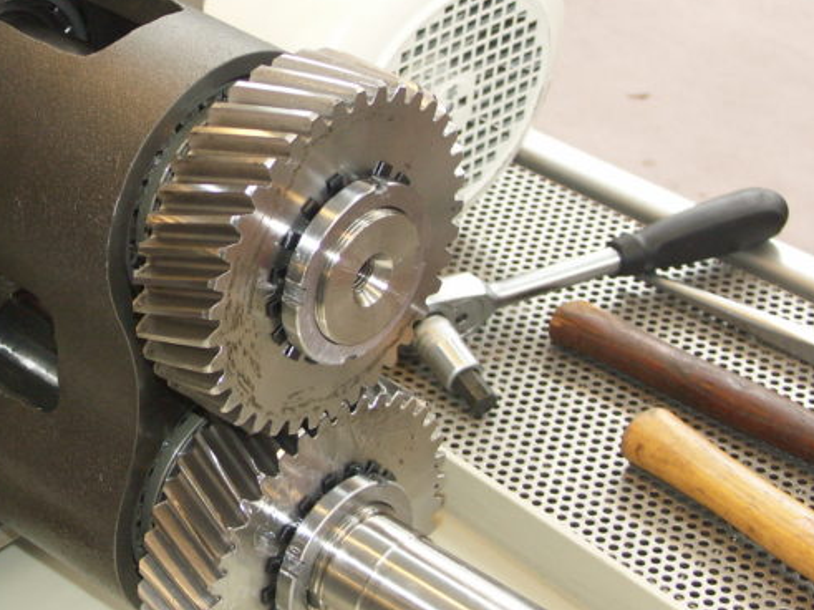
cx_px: 86
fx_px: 2304
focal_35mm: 98
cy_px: 293
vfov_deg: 15.1
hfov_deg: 19.7
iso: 160
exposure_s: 1/50
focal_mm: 12.15
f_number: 2.8
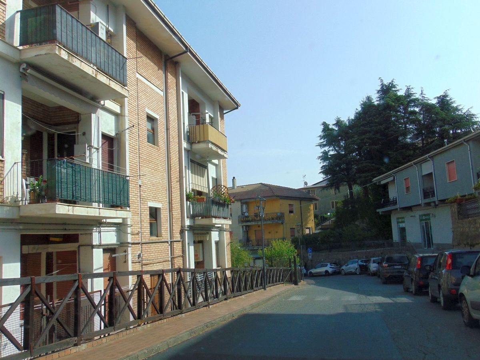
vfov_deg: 42.9
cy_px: 180
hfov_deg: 55.4
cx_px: 240
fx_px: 458
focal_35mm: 33
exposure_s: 1/250
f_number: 8.2
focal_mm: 5.8
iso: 80
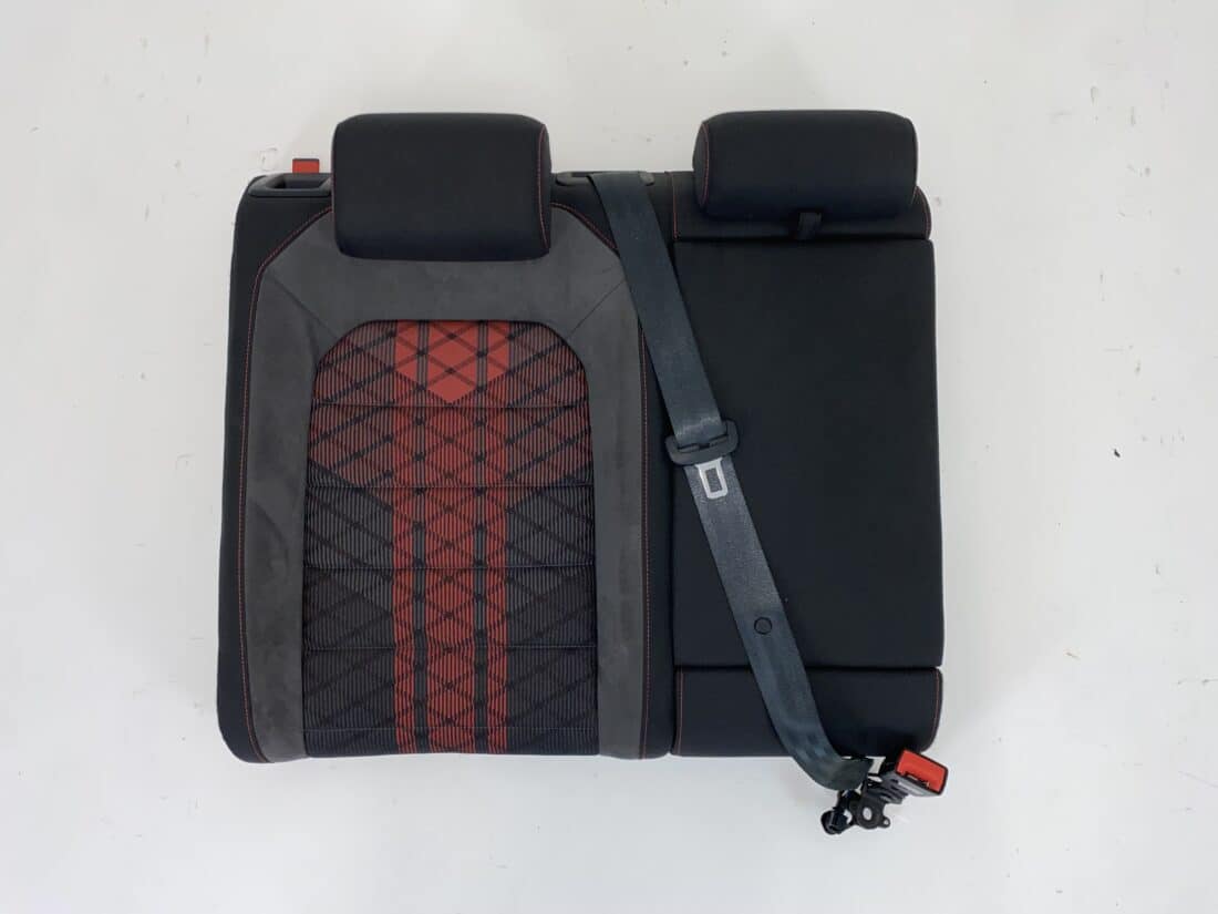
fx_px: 915
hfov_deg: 67.3
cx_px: 609
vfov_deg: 53.1
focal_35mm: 26
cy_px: 457
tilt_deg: -85.4
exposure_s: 1/100
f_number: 1.8
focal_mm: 4.25
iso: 50
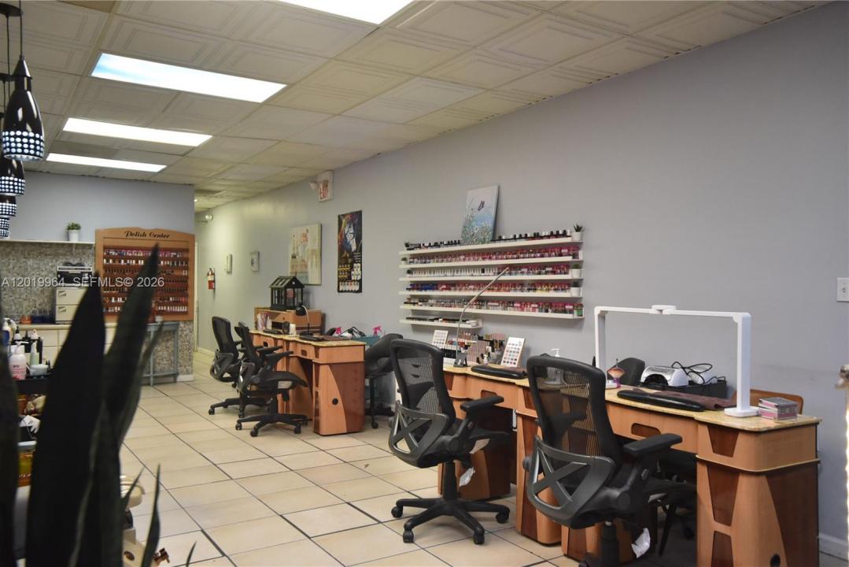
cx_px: 424
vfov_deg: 42.4
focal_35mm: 31
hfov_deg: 60.3
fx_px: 731
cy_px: 284
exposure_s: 1/250
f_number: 8
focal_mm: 31
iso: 5000
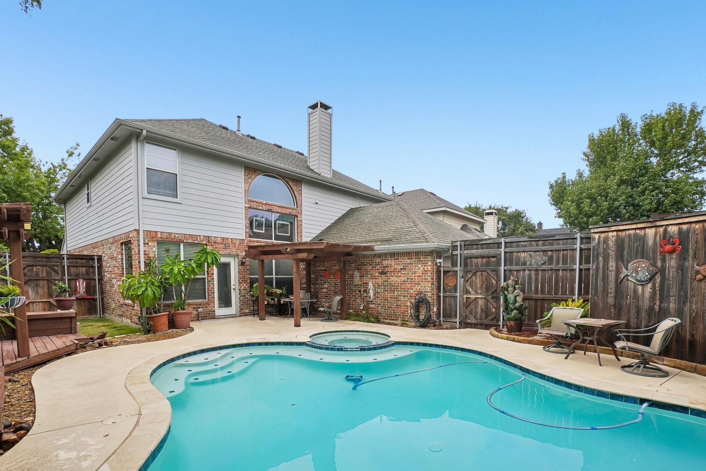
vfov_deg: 77.3
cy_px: 236
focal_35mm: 15
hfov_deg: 100.4
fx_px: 294
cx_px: 353
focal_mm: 10
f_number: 8
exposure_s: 1/800
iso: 400
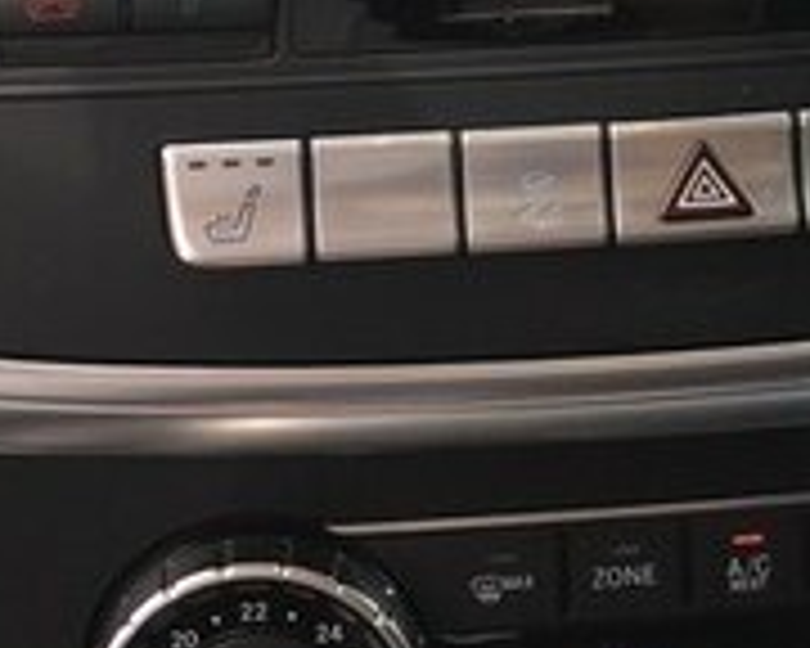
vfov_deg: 14.2
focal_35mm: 104
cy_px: -187
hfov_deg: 18.4
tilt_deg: -27.0
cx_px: 536
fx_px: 2493
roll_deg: -1.7
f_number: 2.2
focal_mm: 4.15
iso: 25
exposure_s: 1/103
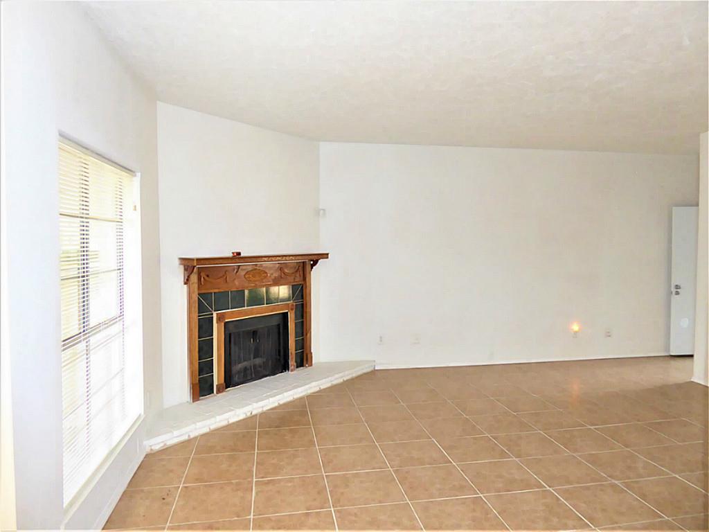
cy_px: 266
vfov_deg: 54.9
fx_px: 512
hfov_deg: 69.4
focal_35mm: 25
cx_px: 354
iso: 400
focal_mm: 4.3
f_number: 3.3
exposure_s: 1/60
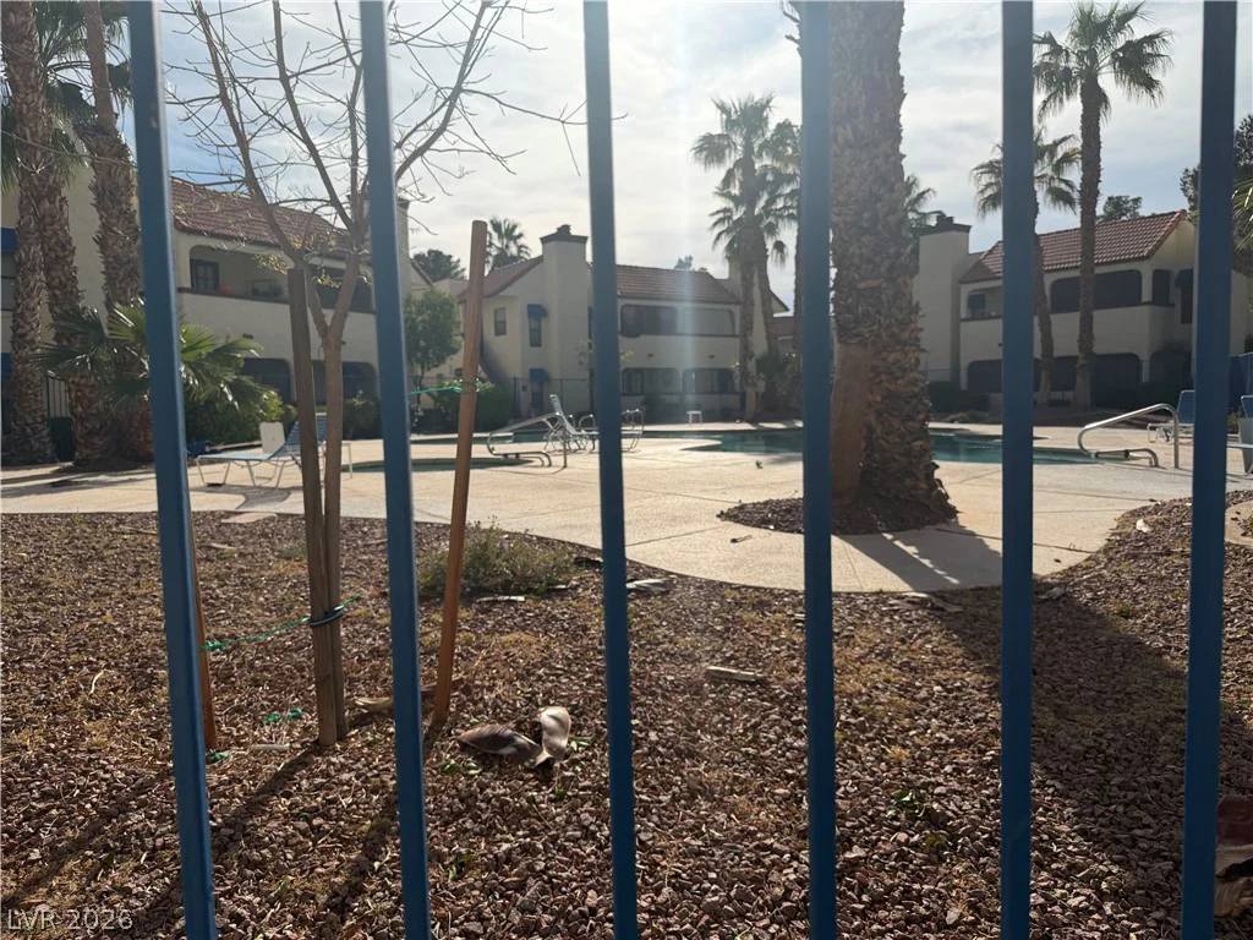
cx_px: 626
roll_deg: +1.4
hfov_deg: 71.6
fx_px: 869
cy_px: 470
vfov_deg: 56.8
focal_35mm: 24
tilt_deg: -3.4
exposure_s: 1/10309
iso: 100
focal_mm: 6.76
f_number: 1.78
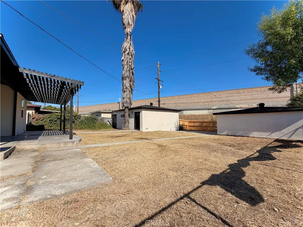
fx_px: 123
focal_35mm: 14
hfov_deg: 102.1
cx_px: 152
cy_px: 114
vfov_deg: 85.7
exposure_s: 1/942
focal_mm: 2.22
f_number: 2.2
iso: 20
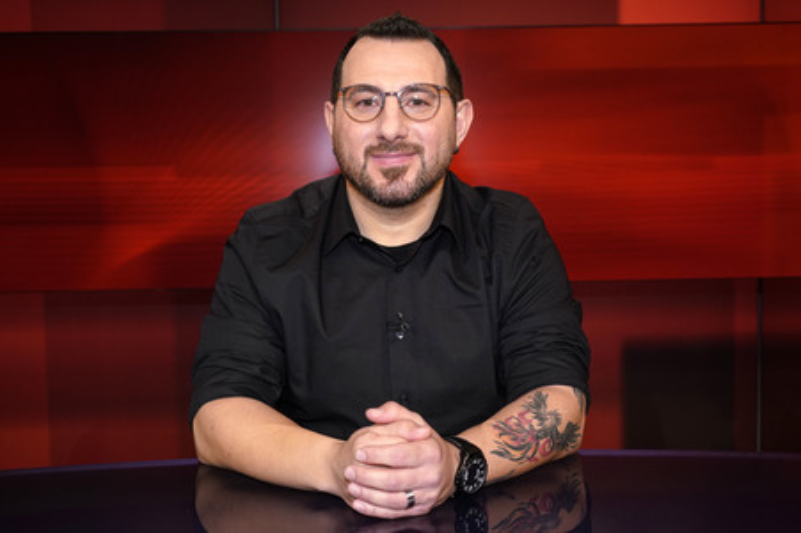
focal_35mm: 43
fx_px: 956
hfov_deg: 45.5
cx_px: 400
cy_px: 266
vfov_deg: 31.1
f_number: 5.6
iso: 1600
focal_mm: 43
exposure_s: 1/125
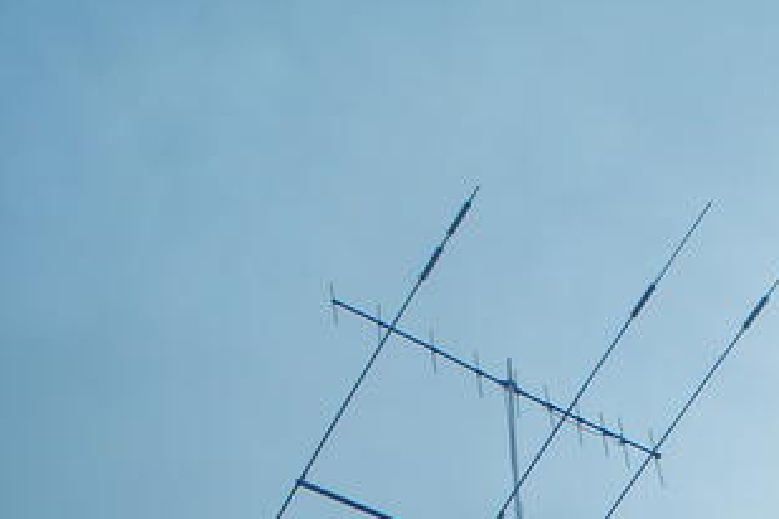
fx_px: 2099
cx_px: 482
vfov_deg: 13.7
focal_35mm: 97
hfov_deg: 21.0
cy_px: 630
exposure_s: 1/1250
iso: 80
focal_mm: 6.53
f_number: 6.3
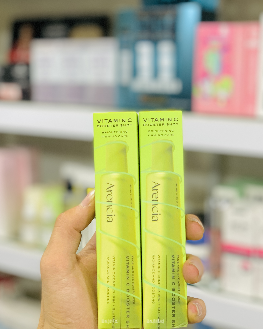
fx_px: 603
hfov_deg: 24.6
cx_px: 145
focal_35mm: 62
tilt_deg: -5.5
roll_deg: -0.5
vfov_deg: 30.5
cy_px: 152
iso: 50
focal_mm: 6
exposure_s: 1/100
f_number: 2.4
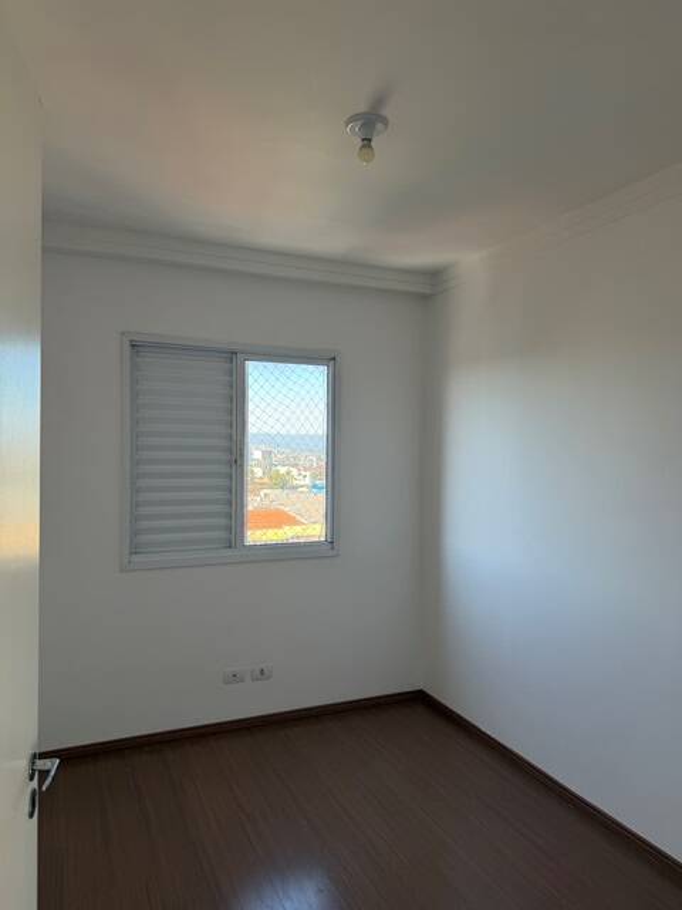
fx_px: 630
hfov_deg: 56.8
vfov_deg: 71.6
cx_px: 341
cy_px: 455
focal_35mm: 24
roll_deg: -0.4
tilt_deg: -0.9
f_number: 1.78
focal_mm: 6.76
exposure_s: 1/185
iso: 80
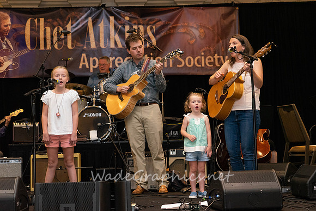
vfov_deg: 23.0
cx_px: 158
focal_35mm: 59
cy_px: 106
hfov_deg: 33.9
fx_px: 518
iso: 4000
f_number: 5
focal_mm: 59
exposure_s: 1/200
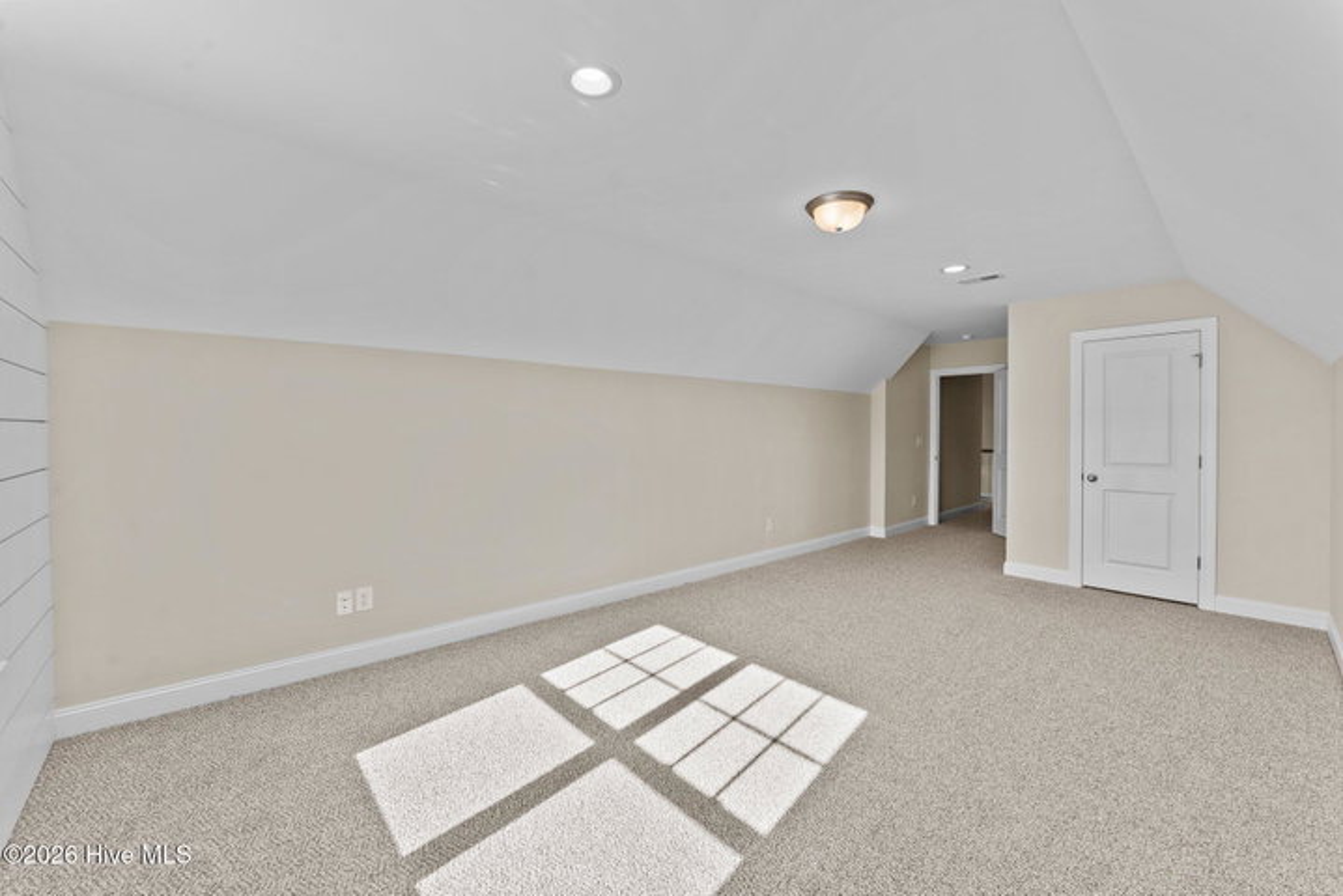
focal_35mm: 14
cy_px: 448
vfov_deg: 81.3
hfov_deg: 104.2
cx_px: 672
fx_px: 522
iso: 160
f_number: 8
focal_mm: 14
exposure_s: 1/25
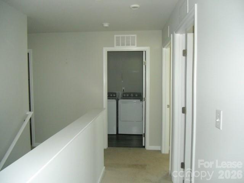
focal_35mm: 27
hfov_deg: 65.3
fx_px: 190
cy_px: 92
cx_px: 122
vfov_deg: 51.4
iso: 400
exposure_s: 1/60
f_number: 3.2
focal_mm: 4.9
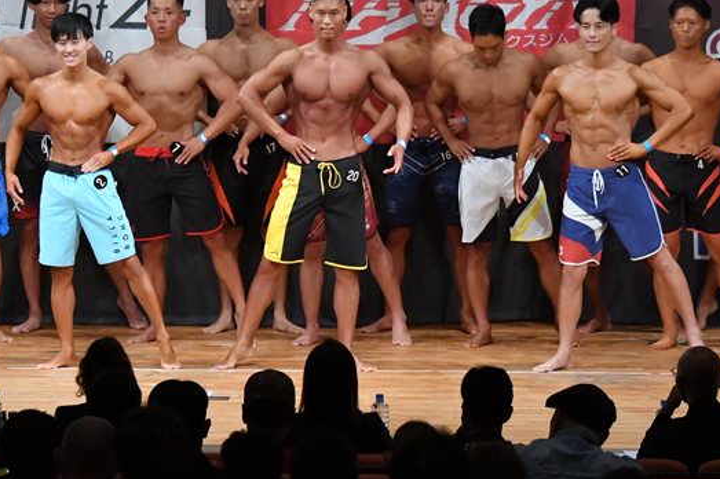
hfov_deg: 8.3
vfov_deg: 5.5
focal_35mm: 249
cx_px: 254
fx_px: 4977
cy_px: 222
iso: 8000
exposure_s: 1/400
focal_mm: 112
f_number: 5.6
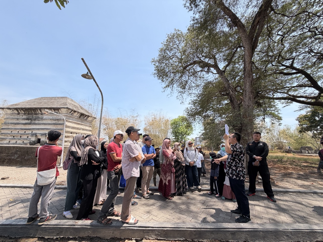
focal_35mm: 14
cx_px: 162
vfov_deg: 85.7
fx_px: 131
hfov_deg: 102.1
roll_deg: -1.3
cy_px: 121
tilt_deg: +8.5
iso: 32
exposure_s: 1/770
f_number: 2.2
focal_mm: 2.22
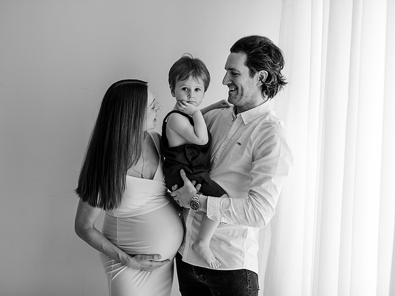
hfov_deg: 35.5
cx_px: 175
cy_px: 148
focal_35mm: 54
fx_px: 617
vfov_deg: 27.0
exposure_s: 1/160
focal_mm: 50
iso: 100
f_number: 2.2
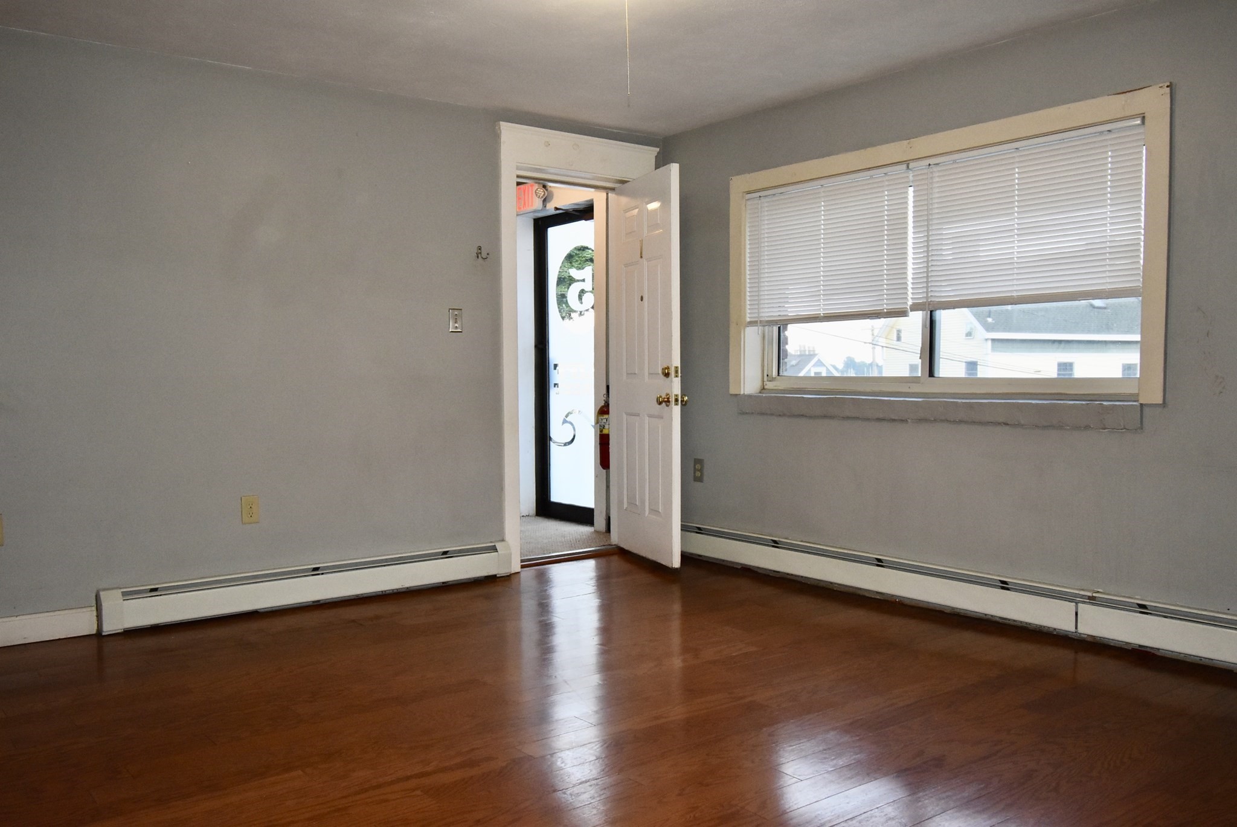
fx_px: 1032
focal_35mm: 30
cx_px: 618
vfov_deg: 43.7
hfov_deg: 61.9
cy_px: 414
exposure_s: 1/125
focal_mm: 20
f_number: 5.6
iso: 1400
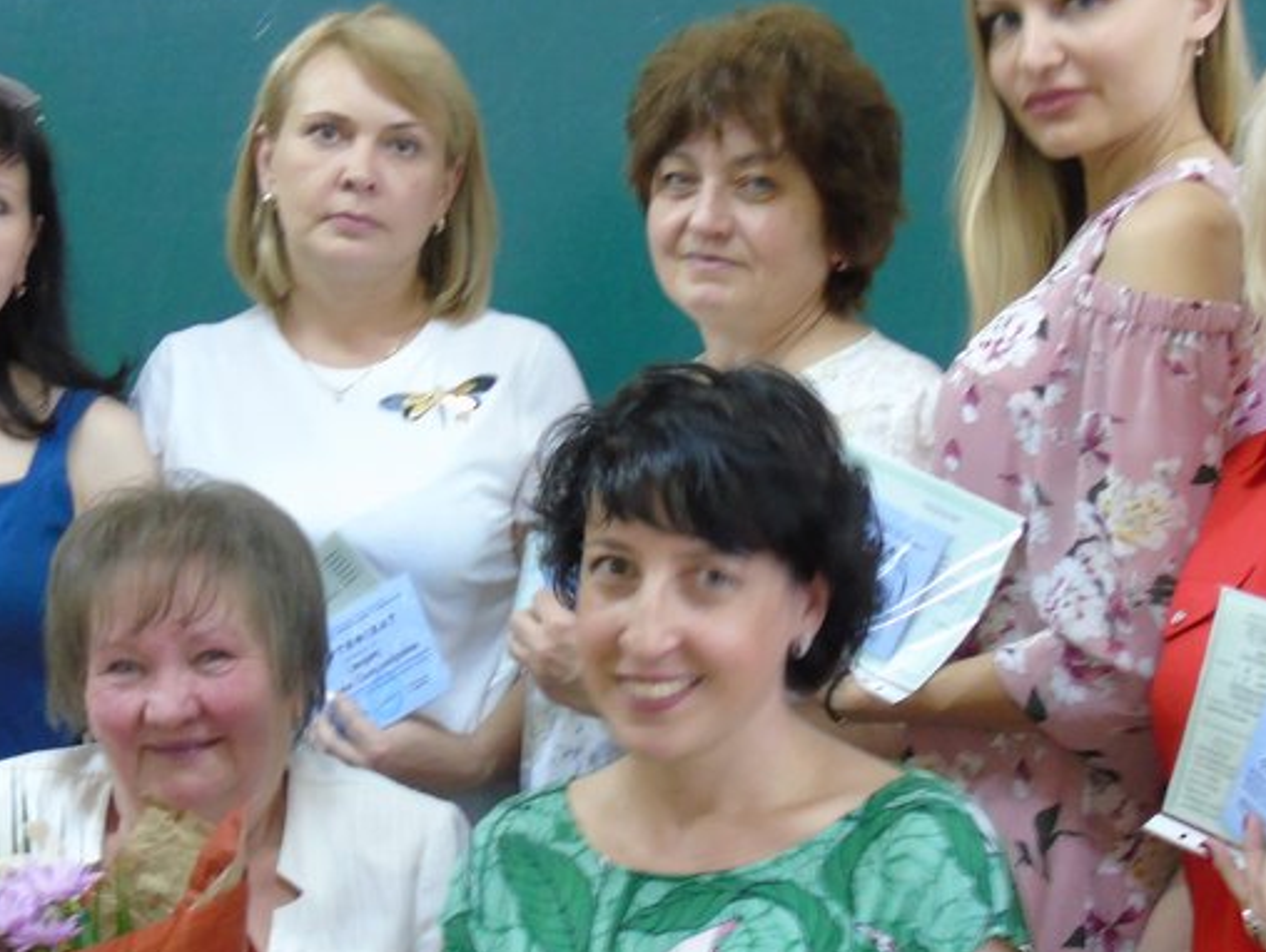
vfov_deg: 23.3
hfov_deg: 30.7
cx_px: 655
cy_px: 562
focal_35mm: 63
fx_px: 2306
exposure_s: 1/5
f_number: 3.9
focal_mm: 7.1
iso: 400
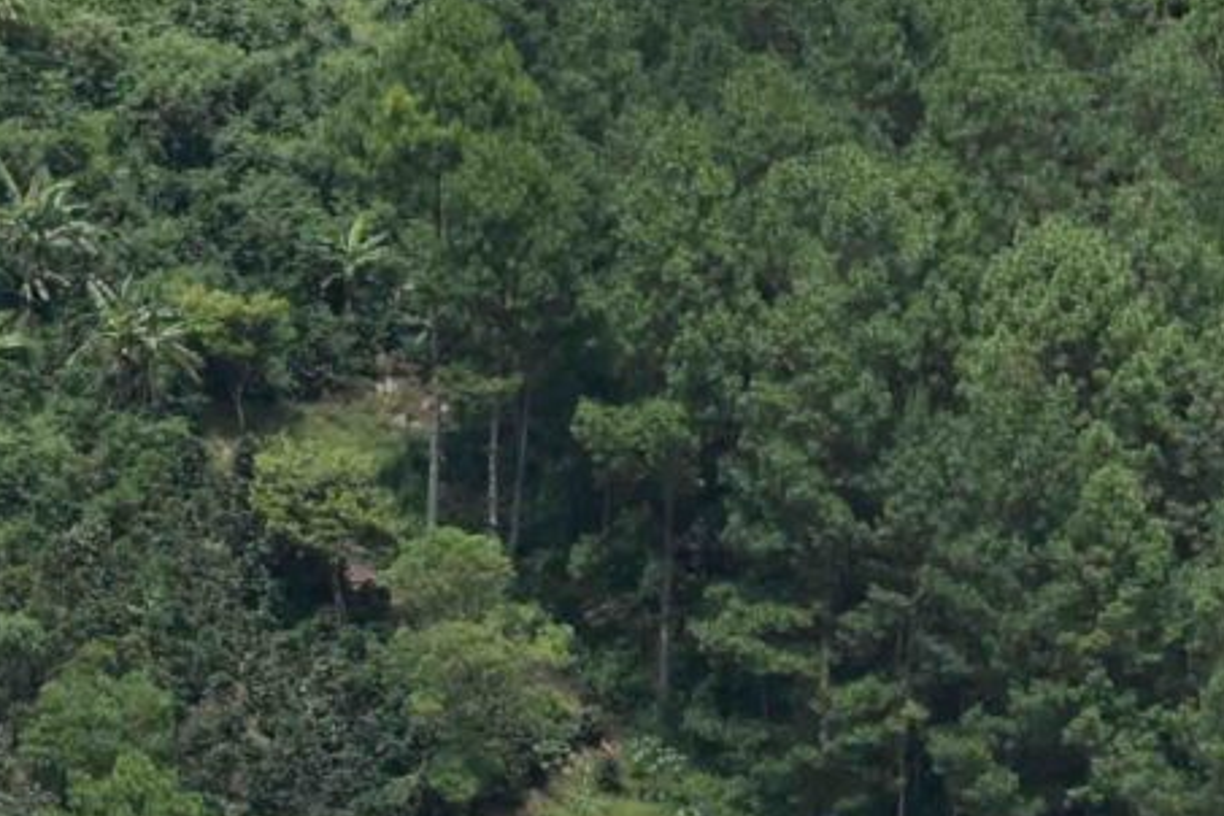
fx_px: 14415
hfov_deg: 4.7
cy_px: -91
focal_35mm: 424
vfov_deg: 3.2
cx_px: 3445
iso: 220
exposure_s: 1/500
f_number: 8
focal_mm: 50
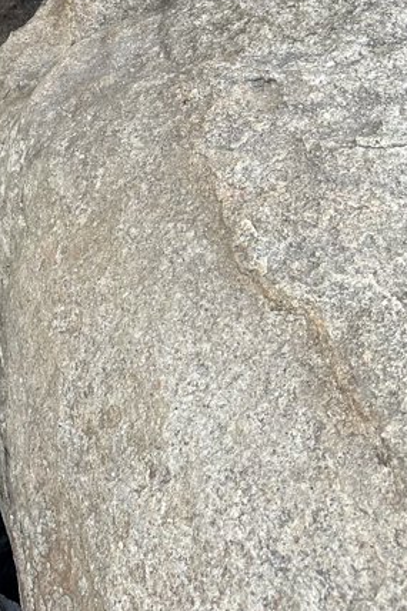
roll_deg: -1.3
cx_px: -100
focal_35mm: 70
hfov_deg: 18.3
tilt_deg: -9.0
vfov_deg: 27.1
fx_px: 1188
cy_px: -11
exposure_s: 1/161
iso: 125
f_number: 1.78
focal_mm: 6.86
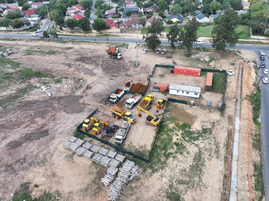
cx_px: 134
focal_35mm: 24
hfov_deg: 71.6
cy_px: 100
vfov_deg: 56.8
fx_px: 186
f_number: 2.8
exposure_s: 1/40
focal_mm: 12.29
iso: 100
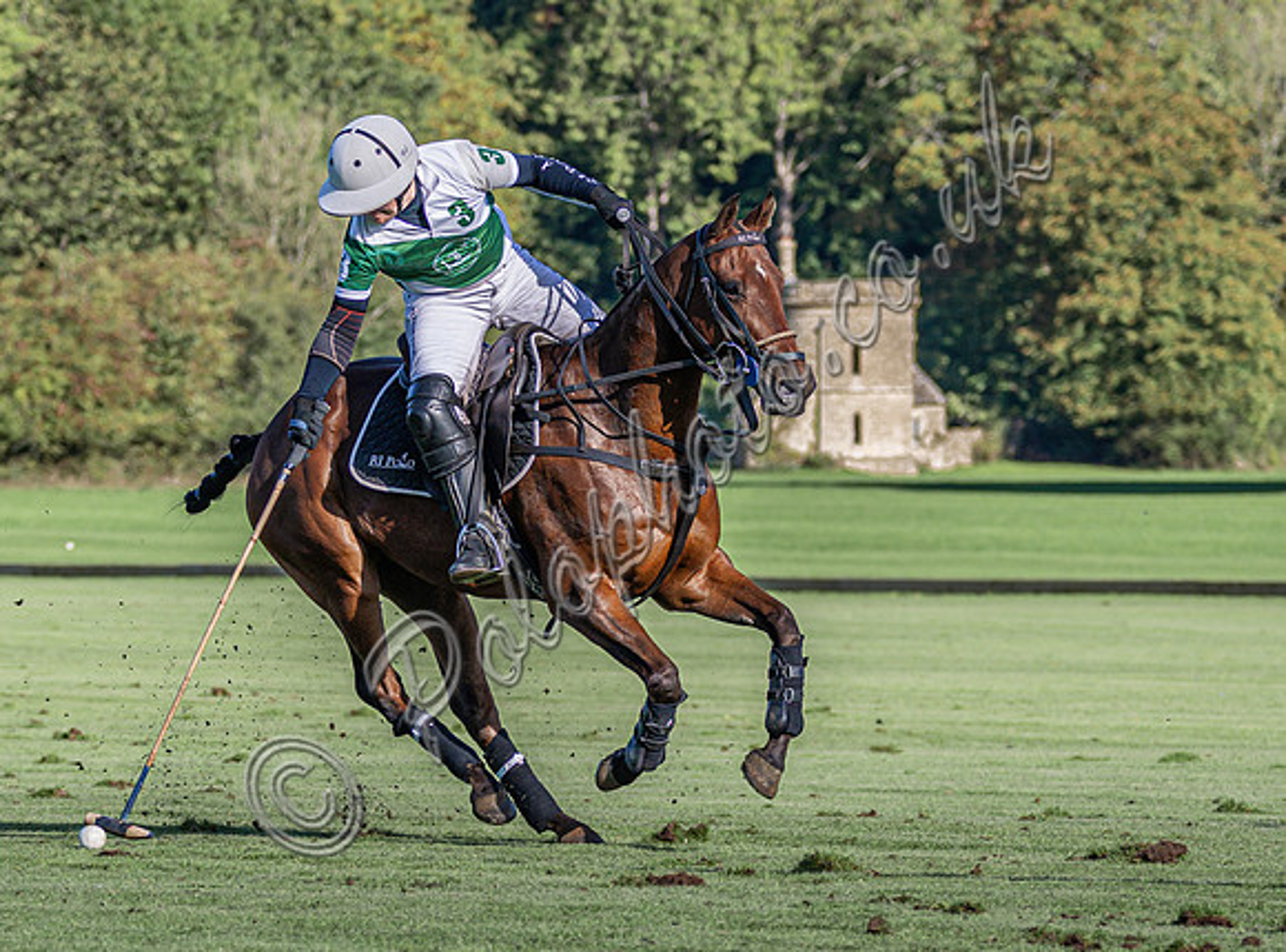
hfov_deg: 5.2
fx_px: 14043
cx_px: 287
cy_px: 712
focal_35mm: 380
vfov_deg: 3.9
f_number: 4.8
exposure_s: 1/1250
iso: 250
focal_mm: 140
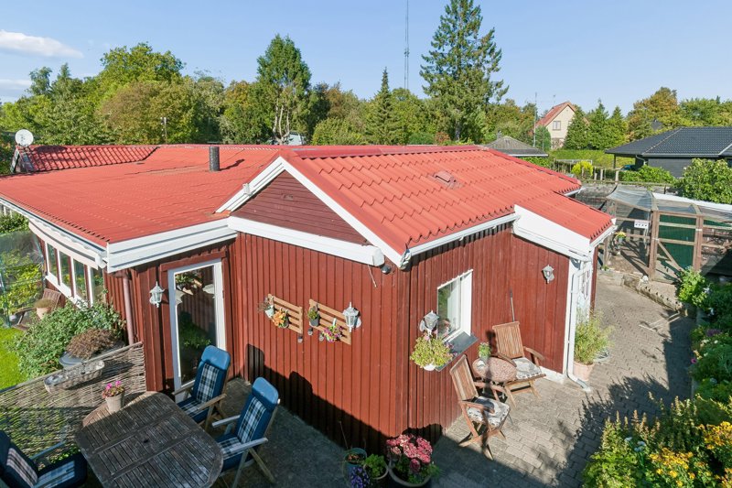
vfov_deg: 67.4
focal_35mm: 18
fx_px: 366
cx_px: 366
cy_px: 244
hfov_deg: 90.0
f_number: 10
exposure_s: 1/500
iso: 200
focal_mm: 12
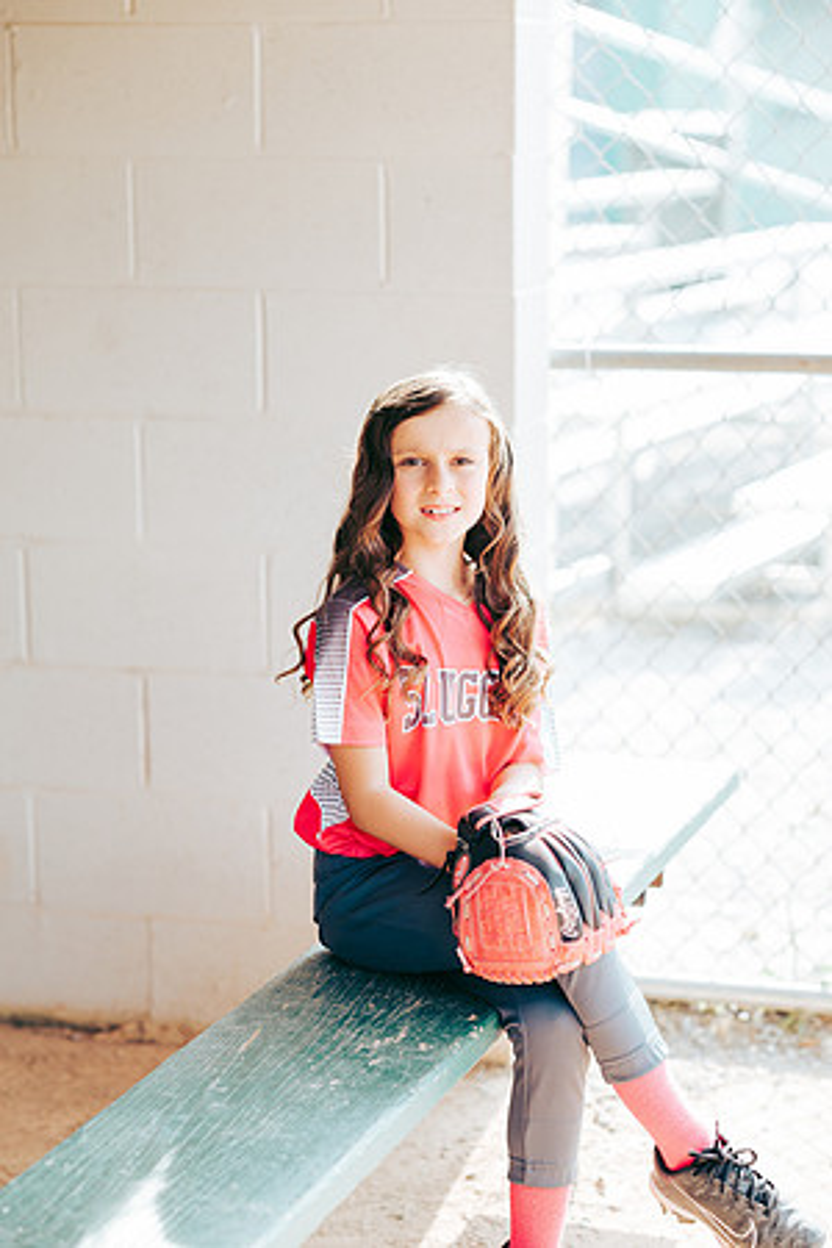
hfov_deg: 16.1
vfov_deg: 23.9
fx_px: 2946
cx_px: 416
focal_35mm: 85
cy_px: 624
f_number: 2.8
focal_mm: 85
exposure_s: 1/320
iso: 160
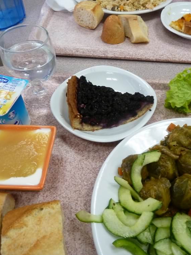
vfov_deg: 53.9
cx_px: 129
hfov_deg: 41.2
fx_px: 250
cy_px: 130
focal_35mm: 34
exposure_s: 1/30
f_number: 3.3
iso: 320
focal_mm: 4.1
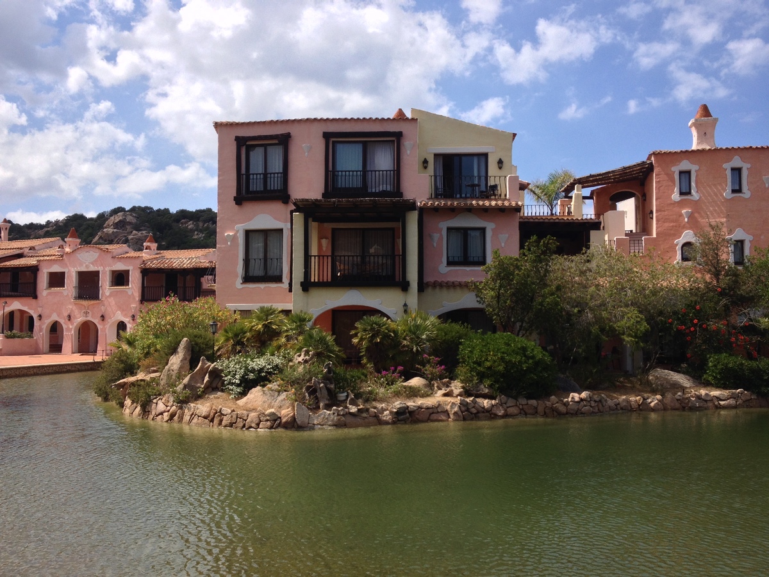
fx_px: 778
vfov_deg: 40.7
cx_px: 384
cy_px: 288
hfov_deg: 52.6
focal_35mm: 35
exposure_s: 1/1623
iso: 50
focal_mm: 4.28
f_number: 2.4
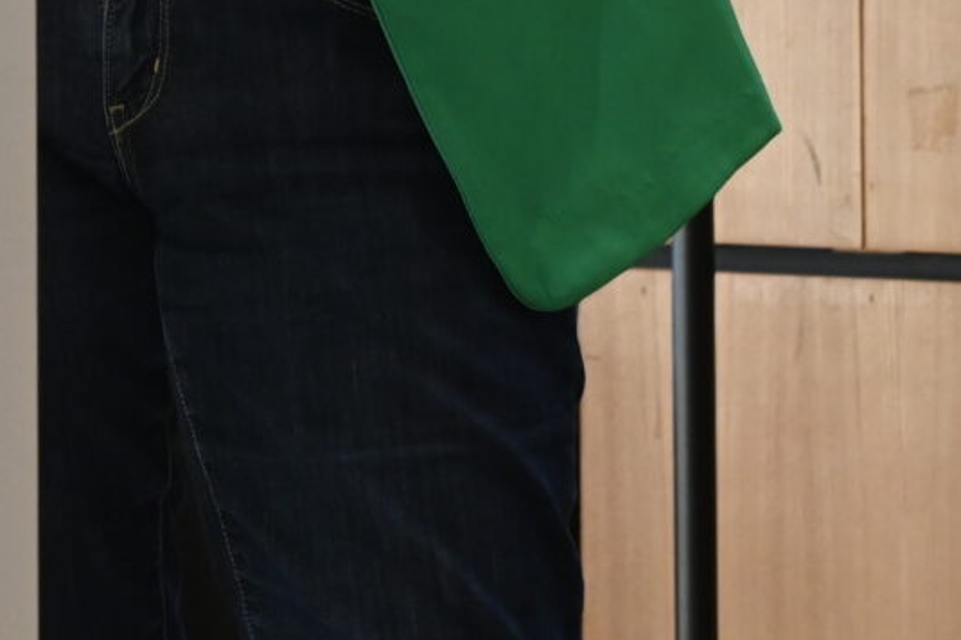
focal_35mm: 335
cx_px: 133
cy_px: -765
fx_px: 8937
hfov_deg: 6.1
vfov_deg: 4.0
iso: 1600
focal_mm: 70
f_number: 7.1
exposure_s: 1/125
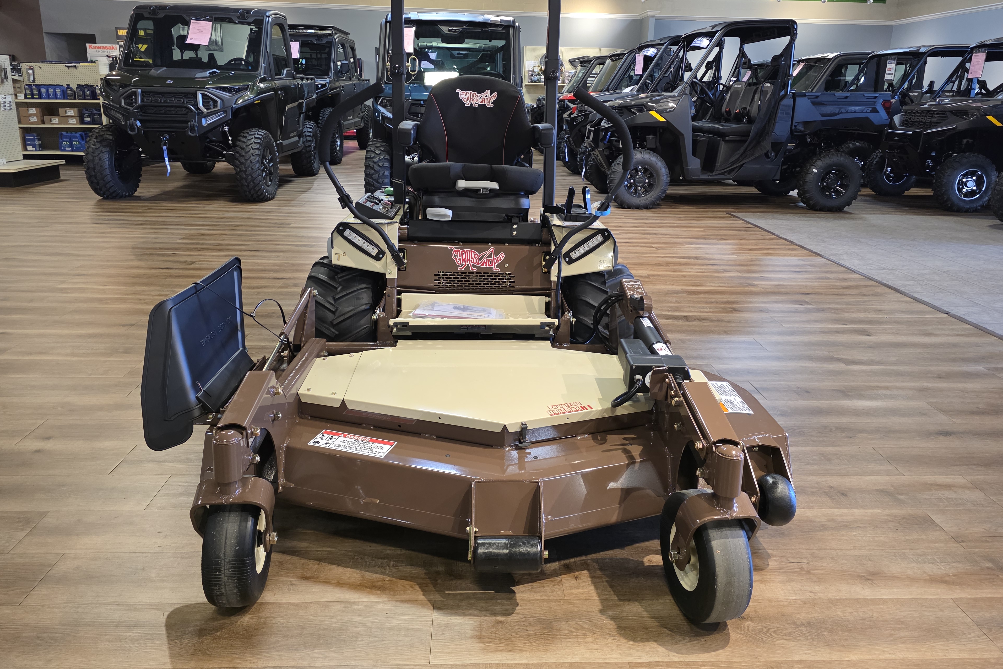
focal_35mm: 25
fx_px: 697
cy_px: 292
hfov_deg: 71.5
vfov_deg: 51.2
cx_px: 490
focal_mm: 6.3
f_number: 1.7
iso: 640
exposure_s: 1/120
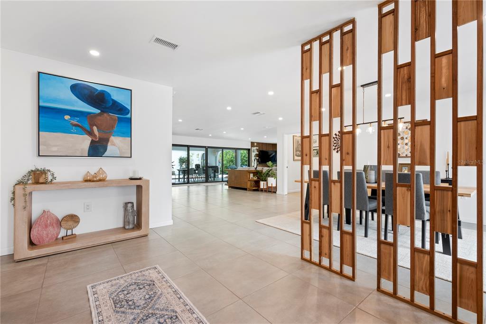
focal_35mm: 16
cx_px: 243
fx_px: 216
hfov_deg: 96.8
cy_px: 162
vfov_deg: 73.7
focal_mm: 16
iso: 400
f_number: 8
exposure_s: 1/8
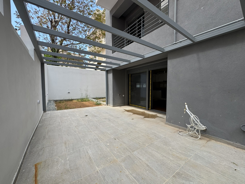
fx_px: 99
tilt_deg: -2.3
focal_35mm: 14
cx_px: 122
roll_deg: +0.5
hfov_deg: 102.1
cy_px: 92
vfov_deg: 85.7
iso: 40
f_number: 2.2
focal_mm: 2.22
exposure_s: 1/337
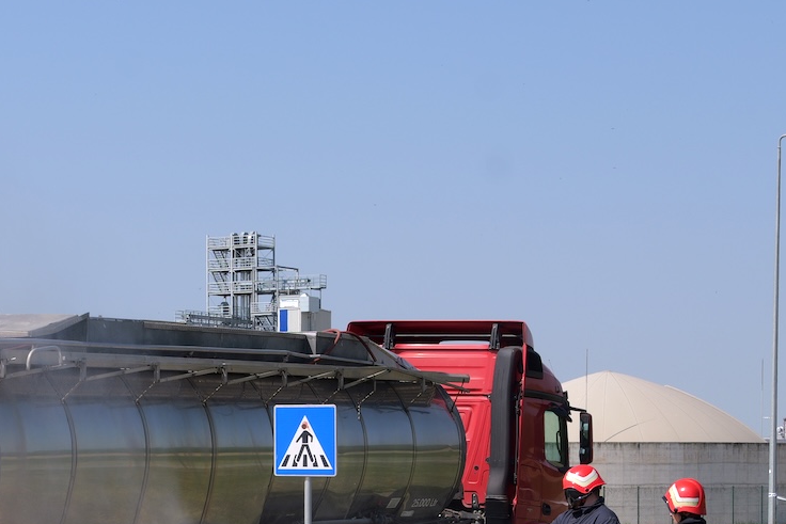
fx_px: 2402
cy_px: 561
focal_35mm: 110
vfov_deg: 12.3
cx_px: 222
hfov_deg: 18.5
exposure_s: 1/320
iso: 100
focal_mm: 45
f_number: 8
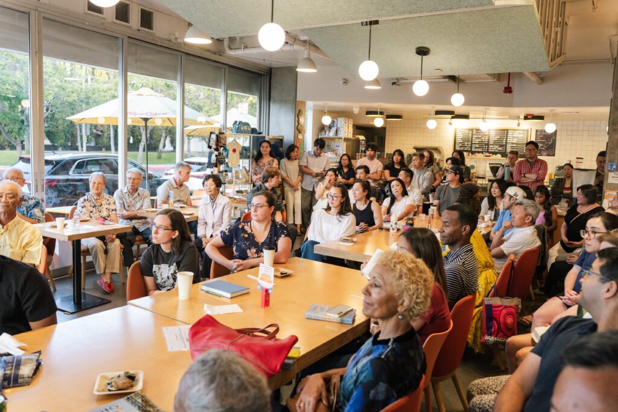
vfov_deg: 46.4
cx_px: 309
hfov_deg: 65.5
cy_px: 206
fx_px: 481
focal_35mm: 28
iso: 1250
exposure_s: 1/160
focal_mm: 28
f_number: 4
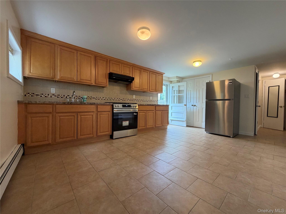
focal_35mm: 14
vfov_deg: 85.7
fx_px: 116
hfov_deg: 102.1
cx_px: 143
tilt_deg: +0.0
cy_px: 107
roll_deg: -1.3
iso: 200
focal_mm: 2.22
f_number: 2.2
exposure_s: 1/60
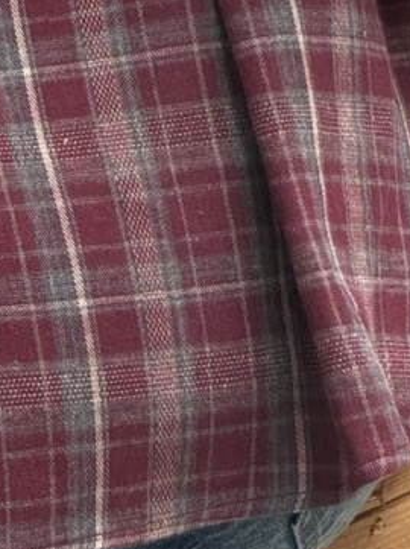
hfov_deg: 4.2
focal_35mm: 355
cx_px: -35
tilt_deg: -19.6
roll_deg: +1.3
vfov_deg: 5.6
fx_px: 5616
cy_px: -182
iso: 320
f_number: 2.8
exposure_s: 1/121
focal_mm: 16.89
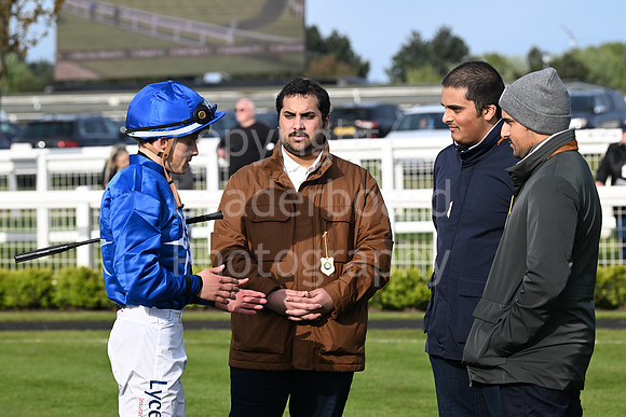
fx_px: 2783
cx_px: 313
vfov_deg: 8.6
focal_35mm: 160
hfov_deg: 12.8
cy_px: 208
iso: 800
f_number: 6.3
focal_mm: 160
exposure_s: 1/2500
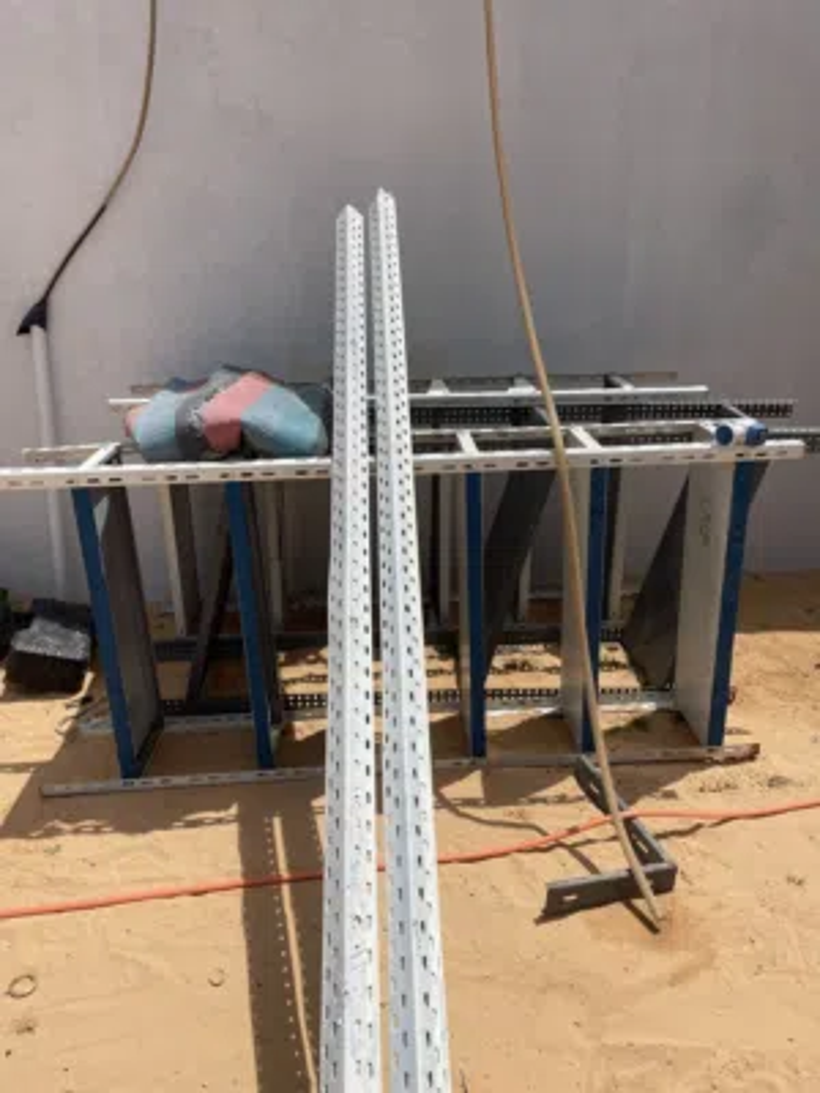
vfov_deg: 67.3
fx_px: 821
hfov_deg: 53.1
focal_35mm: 26
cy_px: 546
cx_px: 410
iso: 32
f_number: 1.6
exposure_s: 1/6135
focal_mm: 4.2
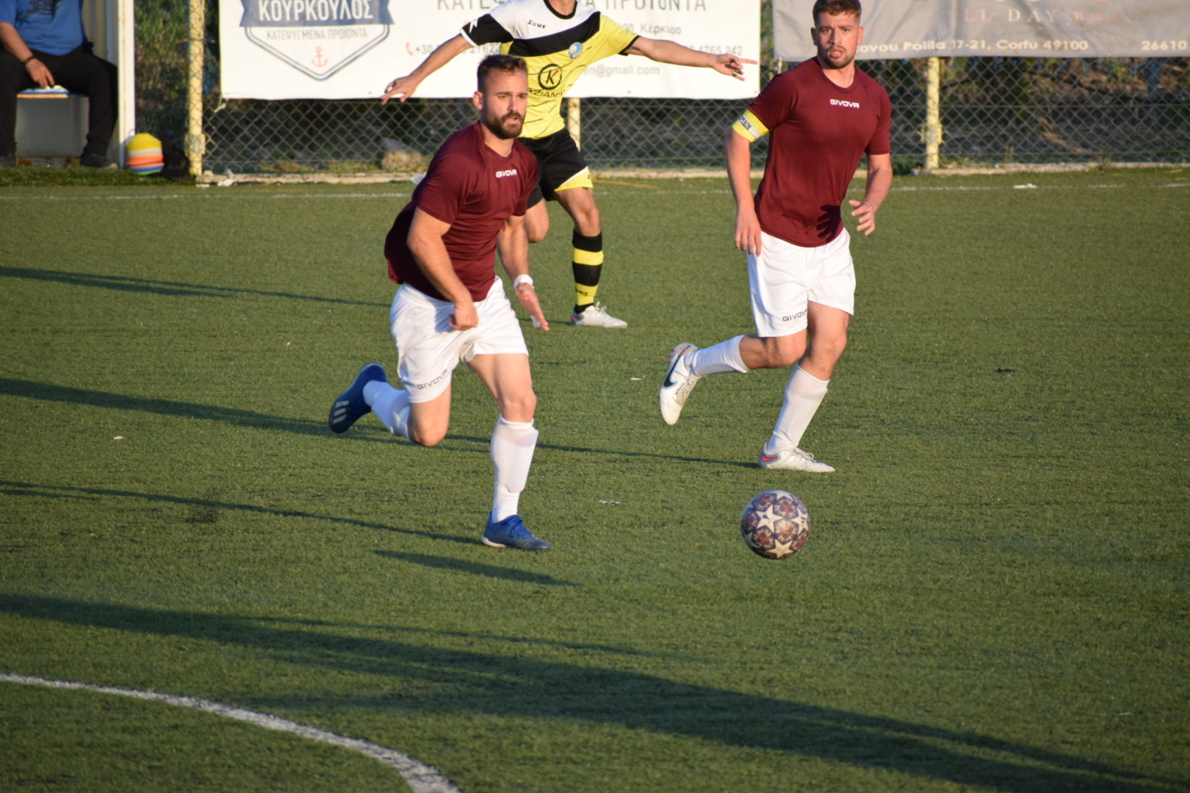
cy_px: 396
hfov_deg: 4.6
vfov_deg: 3.1
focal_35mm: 450
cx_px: 595
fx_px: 14874
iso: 800
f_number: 6.3
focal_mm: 300
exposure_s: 1/800
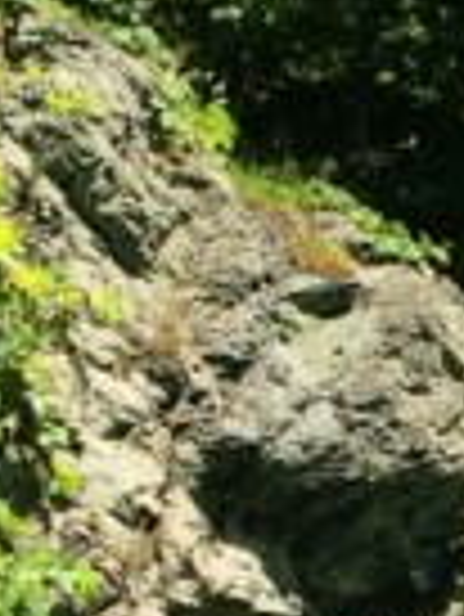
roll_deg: -0.9
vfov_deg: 9.0
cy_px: 787
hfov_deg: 6.7
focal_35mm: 217
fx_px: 3872
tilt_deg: +14.1
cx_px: 770
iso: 32
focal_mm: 4.15
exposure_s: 1/1109
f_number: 2.2
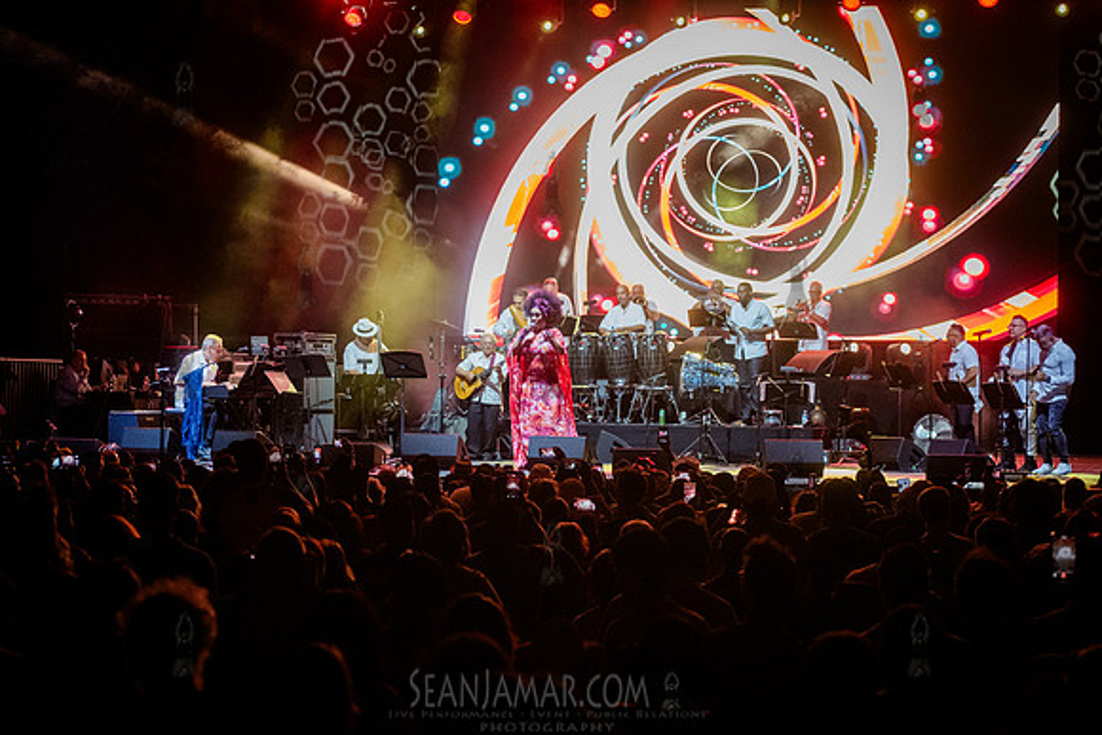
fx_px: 2463
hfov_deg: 25.2
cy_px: 368
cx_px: 551
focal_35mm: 80
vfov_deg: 17.0
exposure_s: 1/500
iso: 6400
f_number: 4
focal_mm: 80
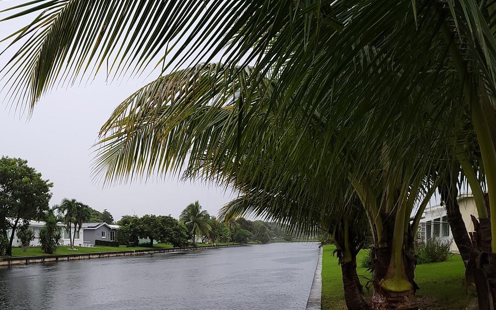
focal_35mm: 39
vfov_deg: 31.5
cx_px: 139
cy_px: 268
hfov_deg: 48.9
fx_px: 527
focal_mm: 7
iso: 32
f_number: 1.8
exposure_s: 1/60
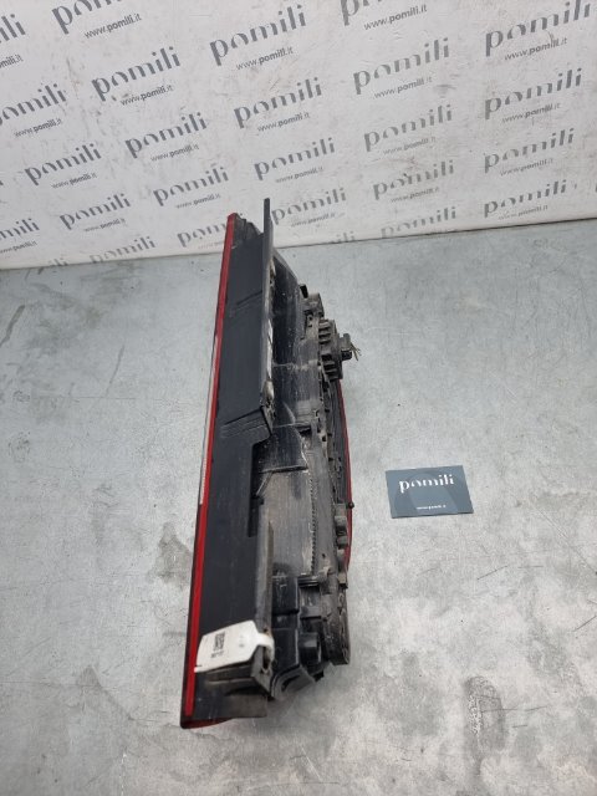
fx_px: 552
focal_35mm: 24
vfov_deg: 71.6
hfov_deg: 56.8
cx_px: 298
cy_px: 398
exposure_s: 1/210
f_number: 1.8
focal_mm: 6.7
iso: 50
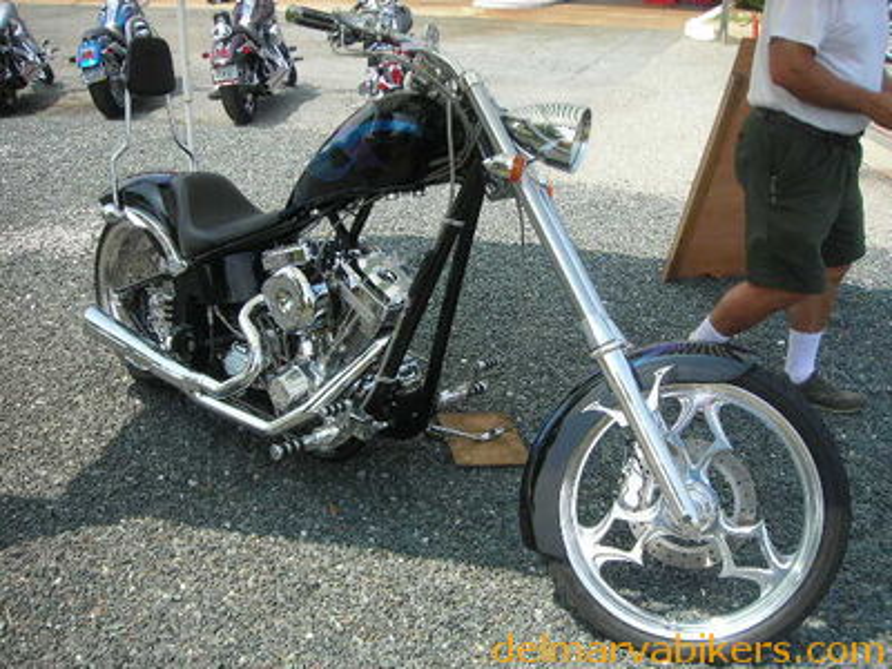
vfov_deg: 37.7
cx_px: 446
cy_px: 334
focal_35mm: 38
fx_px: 979
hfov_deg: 49.0
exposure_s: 1/356
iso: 50
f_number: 3.2
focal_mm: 6.3
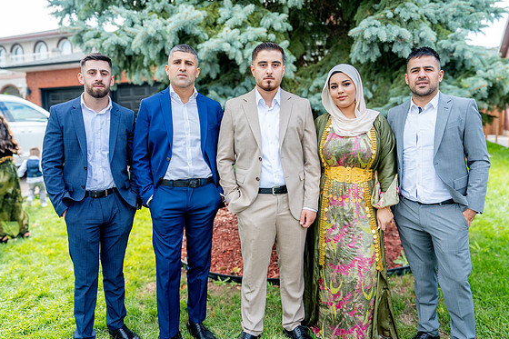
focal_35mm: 29
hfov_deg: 63.7
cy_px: 168
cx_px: 254
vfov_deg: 44.9
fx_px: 410
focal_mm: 28
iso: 320
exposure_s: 1/320
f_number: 5
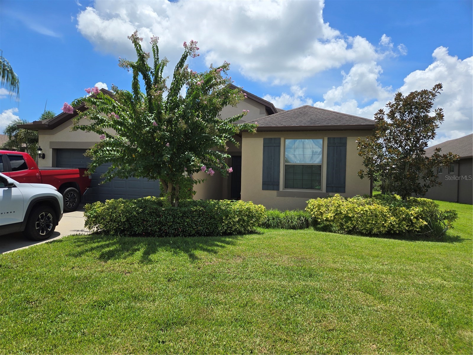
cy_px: 178
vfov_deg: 58.9
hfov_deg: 73.9
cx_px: 236
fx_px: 314
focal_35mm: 23
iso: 25
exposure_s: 1/2572
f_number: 1.8
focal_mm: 5.4
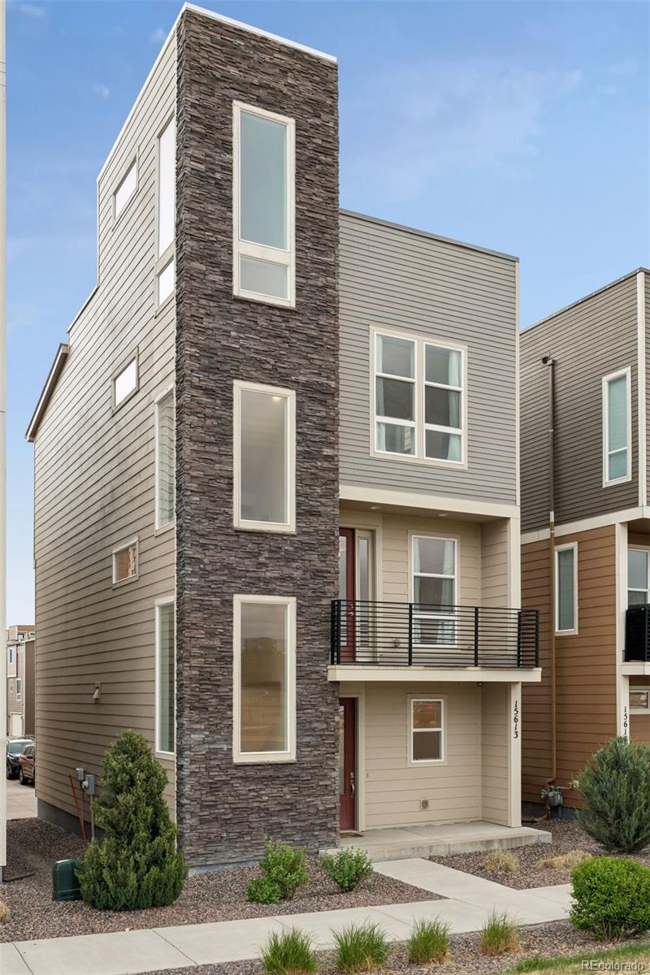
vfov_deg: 58.7
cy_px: 488
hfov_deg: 41.1
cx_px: 325
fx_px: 867
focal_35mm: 32
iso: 400
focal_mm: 32
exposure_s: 1/60
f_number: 9
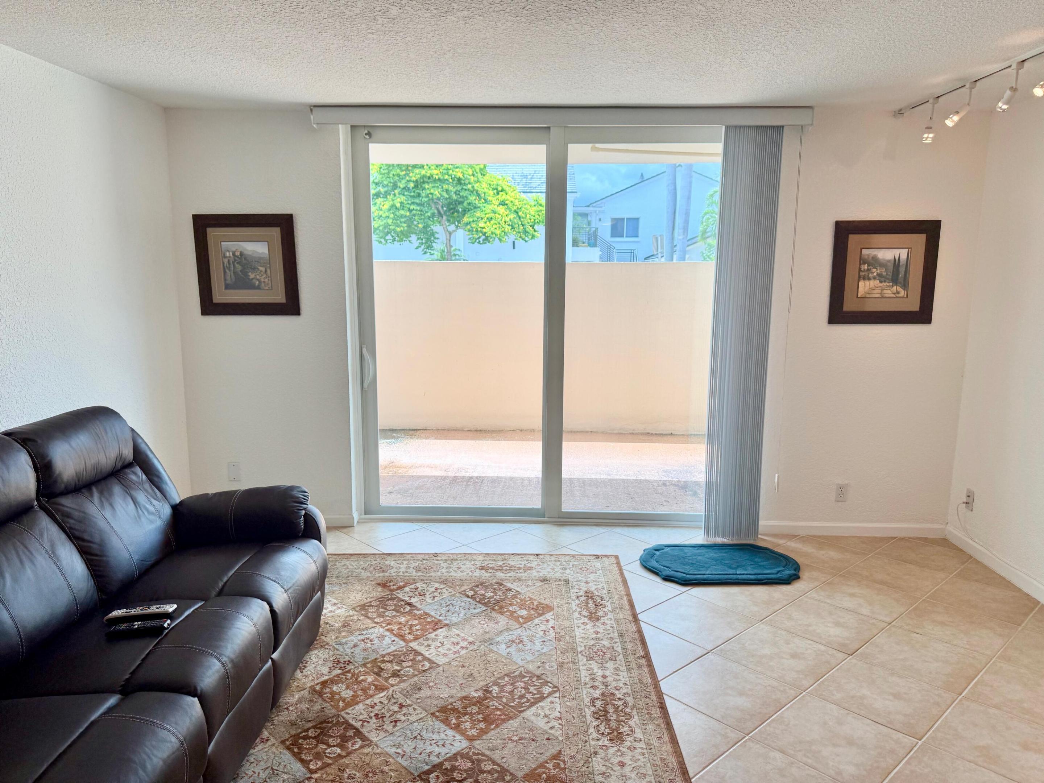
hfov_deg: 71.6
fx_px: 724
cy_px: 392
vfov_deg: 56.8
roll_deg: -0.3
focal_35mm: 24
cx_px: 522
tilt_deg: -9.2
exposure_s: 1/403
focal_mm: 6.76
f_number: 1.78
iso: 80
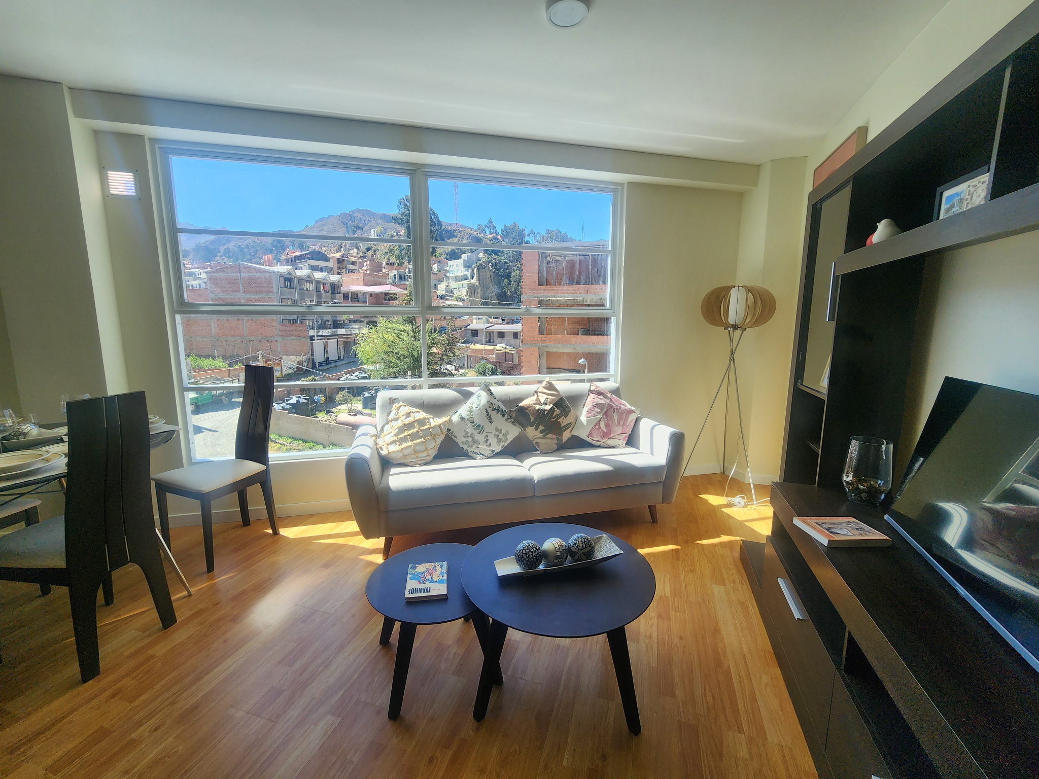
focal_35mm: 13
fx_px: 390
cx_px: 520
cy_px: 390
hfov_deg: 106.2
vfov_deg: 89.9
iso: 80
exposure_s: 1/100
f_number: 2.2
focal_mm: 2.2
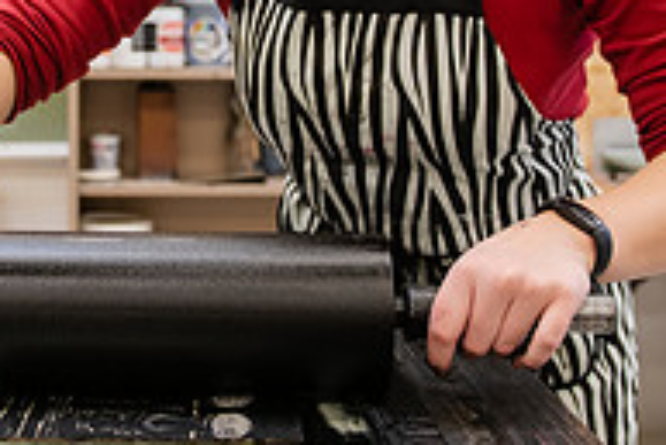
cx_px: 186
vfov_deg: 18.5
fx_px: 1333
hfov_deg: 27.7
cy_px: 16
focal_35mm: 72
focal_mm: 24
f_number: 3.2
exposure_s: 1/200
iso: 640
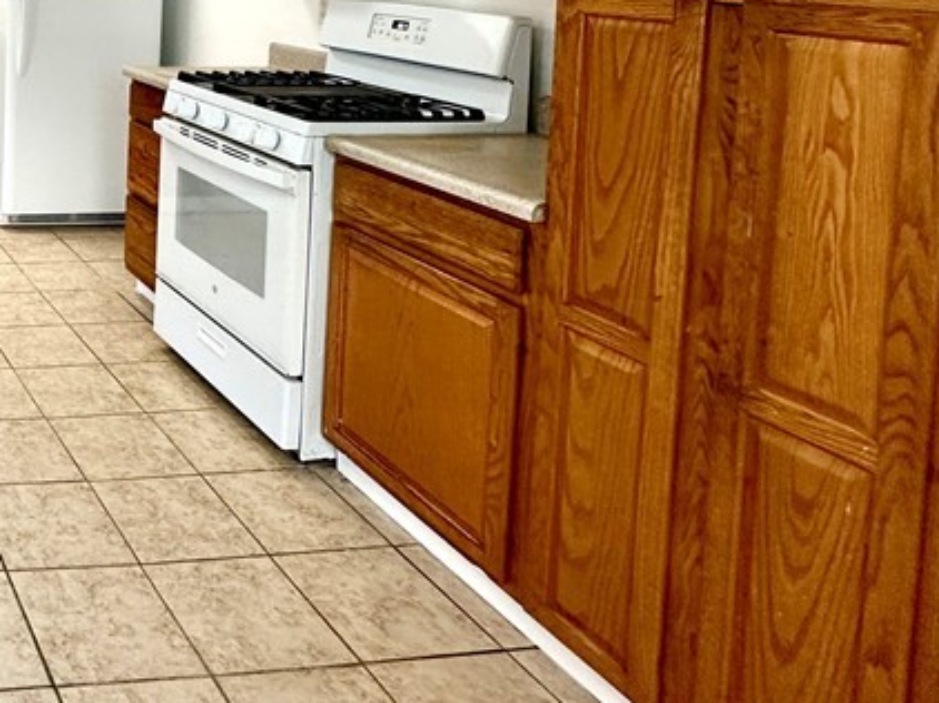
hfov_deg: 40.1
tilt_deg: -1.8
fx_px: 922
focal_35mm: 34
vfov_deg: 37.0
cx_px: -162
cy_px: -16
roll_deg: -0.4
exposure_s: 1/120
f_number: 2.2
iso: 200
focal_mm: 2.22
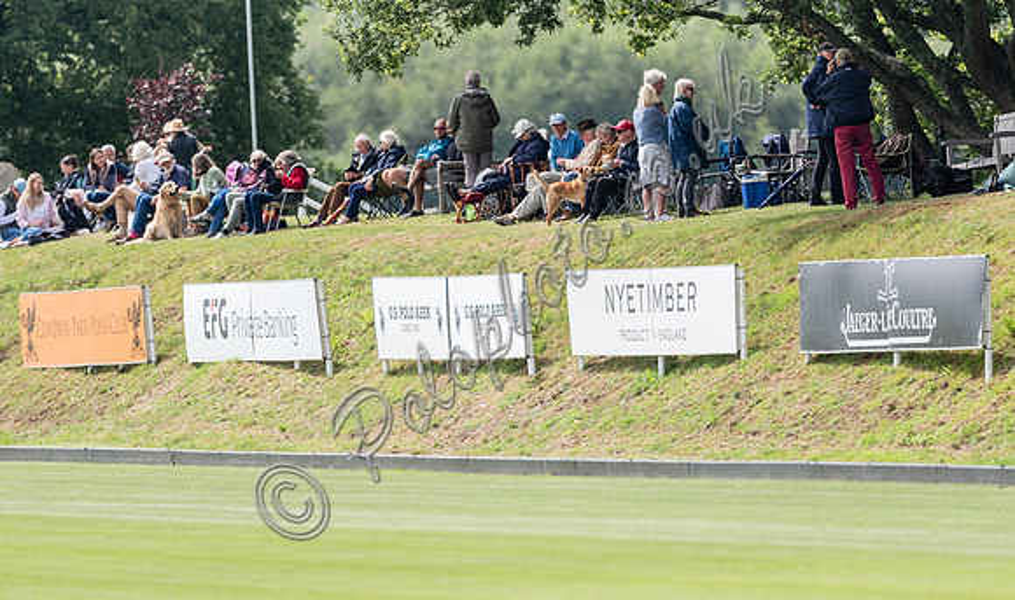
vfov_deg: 2.4
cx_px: 492
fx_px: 14529
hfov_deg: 4.0
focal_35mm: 533
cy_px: 349
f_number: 4
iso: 800
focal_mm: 500
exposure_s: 1/4000
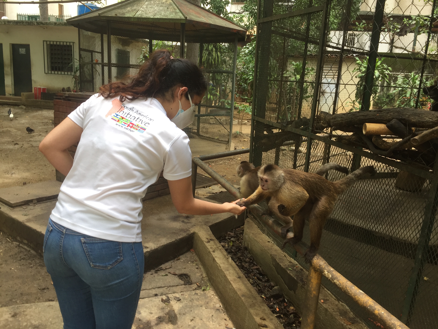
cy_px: 164
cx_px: 219
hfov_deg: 61.7
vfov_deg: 48.2
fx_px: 367
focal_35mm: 29
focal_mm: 4.15
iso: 32
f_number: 2.2
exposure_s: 1/60
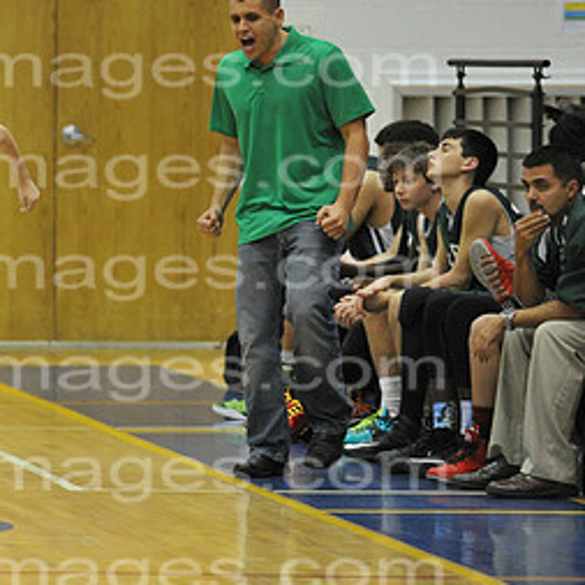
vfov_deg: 4.7
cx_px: -76
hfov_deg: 4.7
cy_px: 222
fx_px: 7074
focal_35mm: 370
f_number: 3.2
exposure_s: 1/400
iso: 5000
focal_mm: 190
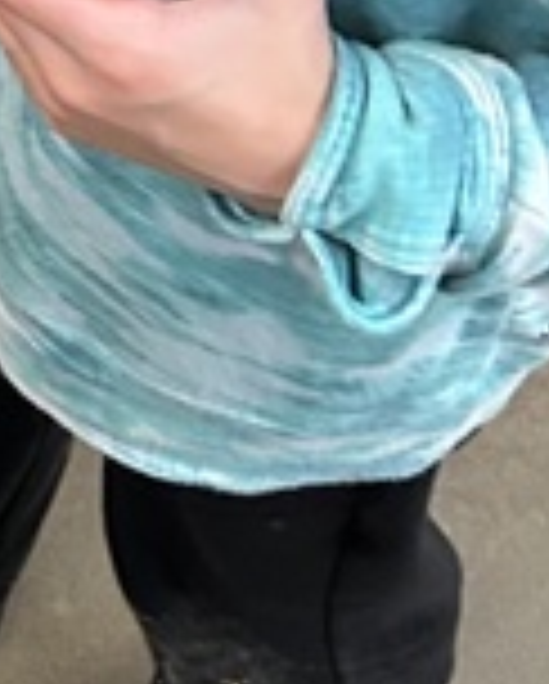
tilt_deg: -54.0
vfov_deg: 10.5
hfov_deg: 8.5
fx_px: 3466
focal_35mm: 171
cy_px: -580
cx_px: -621
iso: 250
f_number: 1.5
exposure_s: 1/60
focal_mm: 5.7
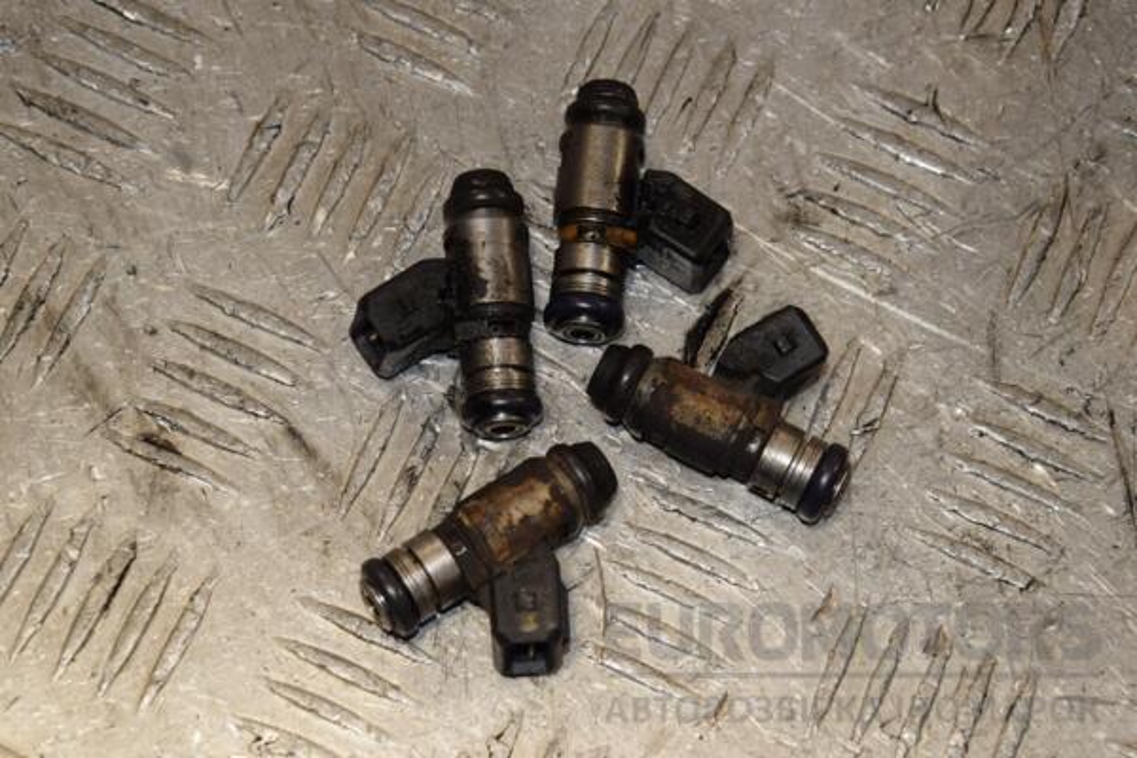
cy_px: 379
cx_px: 568
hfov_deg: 18.2
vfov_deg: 12.2
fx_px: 3553
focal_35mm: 112
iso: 800
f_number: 9
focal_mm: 75
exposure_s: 1/200
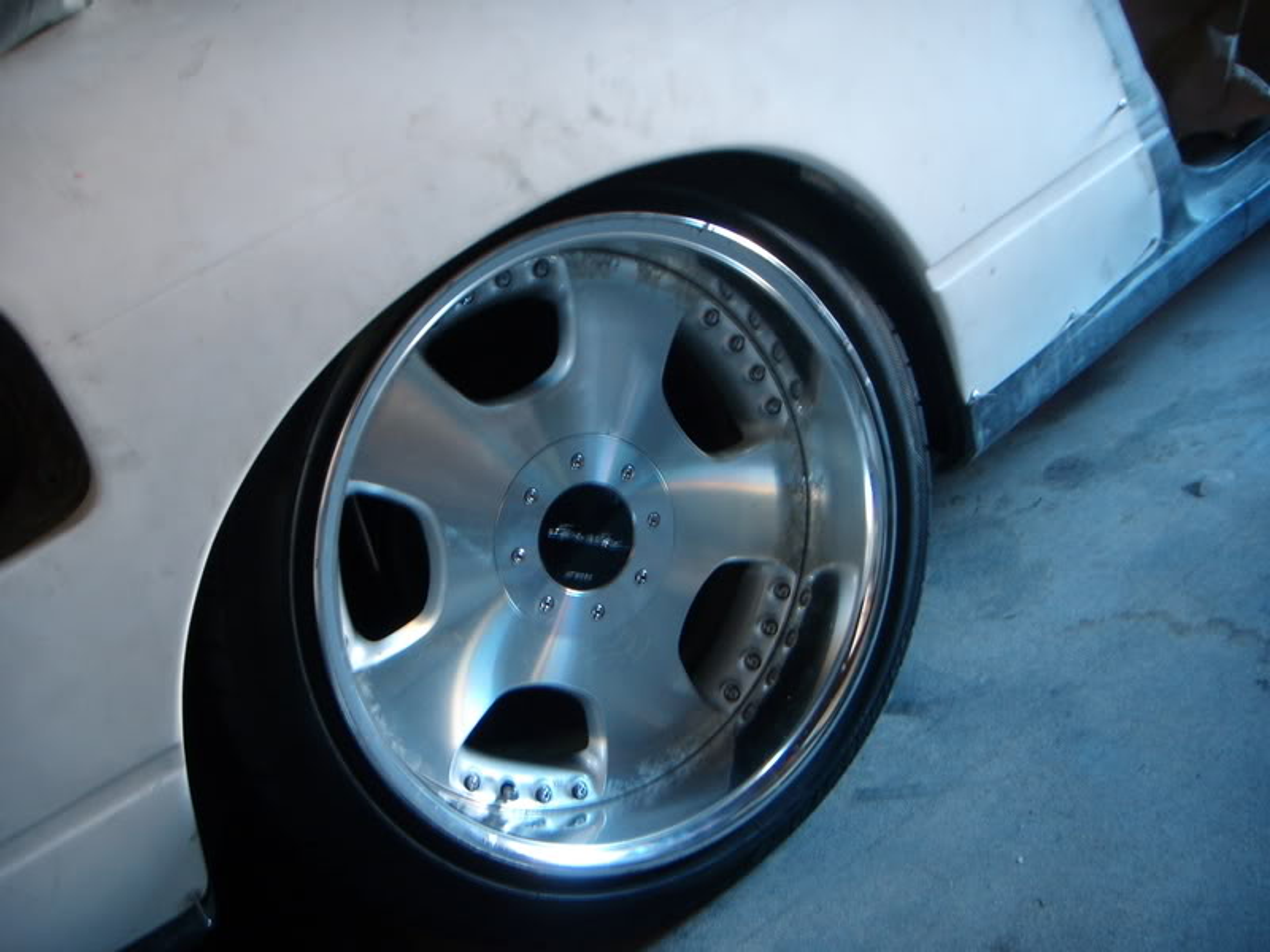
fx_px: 1394
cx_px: 635
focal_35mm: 38
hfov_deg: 49.0
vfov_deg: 37.7
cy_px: 476
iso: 100
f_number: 3.5
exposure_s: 1/4.05
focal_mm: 6.4
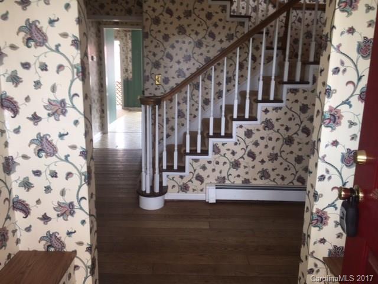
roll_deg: -2.0
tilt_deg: -11.4
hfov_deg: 61.7
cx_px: 189
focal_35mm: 29
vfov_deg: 48.2
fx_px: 317
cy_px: 142
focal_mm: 4.15
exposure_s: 1/30
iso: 25
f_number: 2.2
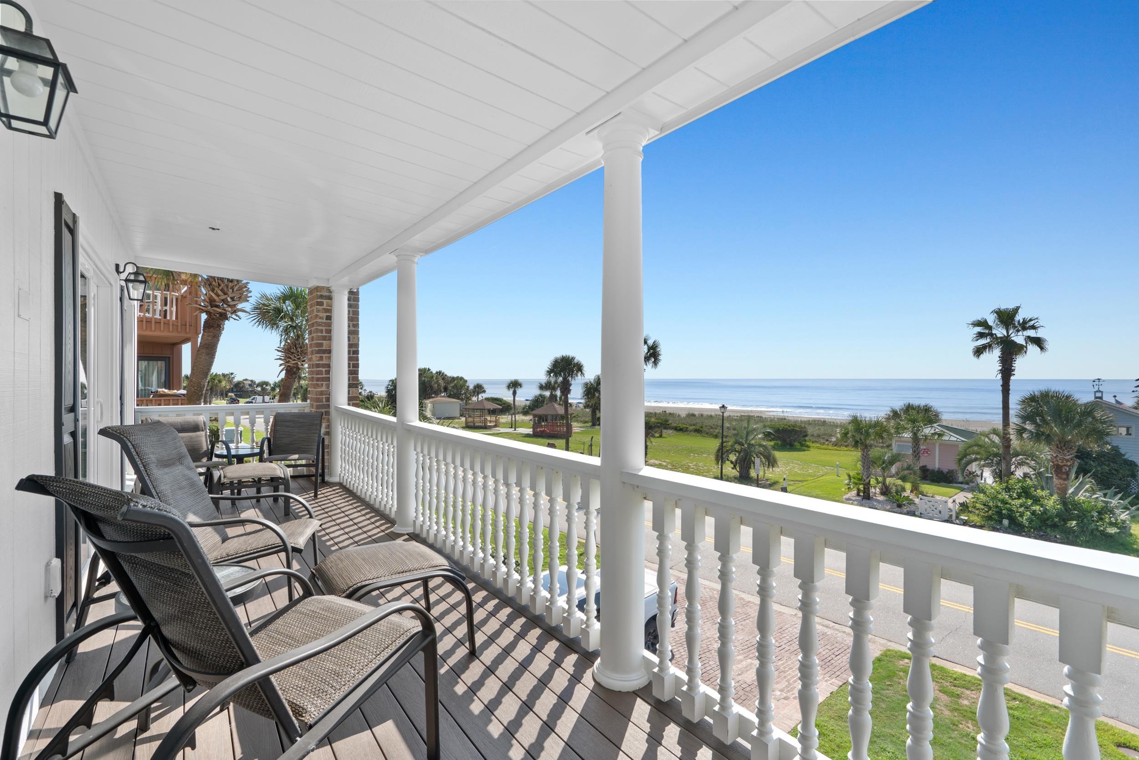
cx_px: 570
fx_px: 506
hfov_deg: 96.7
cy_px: 380
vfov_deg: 73.8
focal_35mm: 16
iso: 100
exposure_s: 1/60
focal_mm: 16
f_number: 9
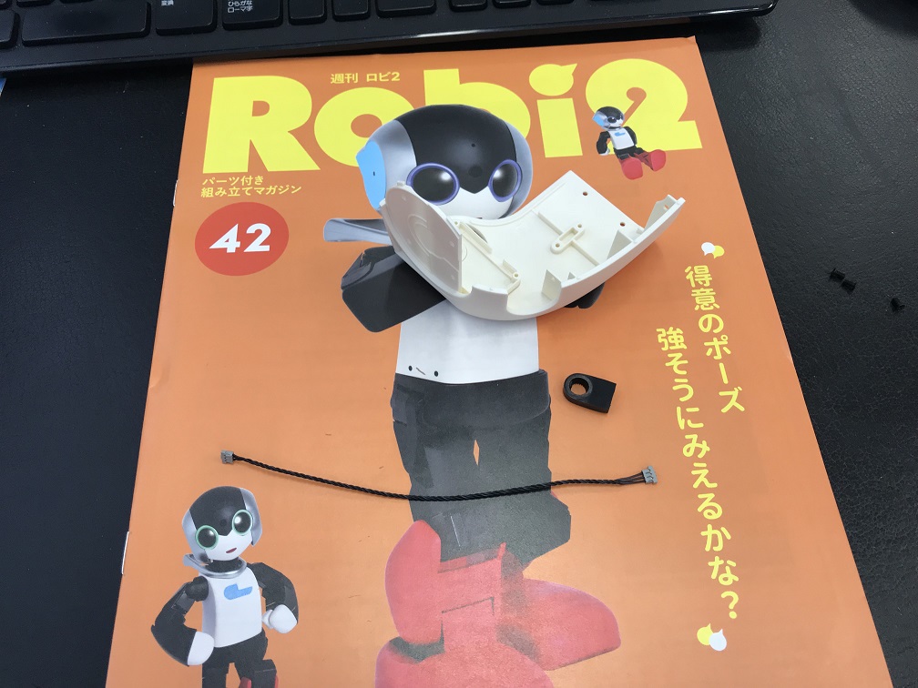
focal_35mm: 28
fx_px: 743
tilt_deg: -62.4
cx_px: 459
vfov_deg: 49.7
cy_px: 344
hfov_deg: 63.4
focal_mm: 3.99
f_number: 1.8
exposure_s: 1/100
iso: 40
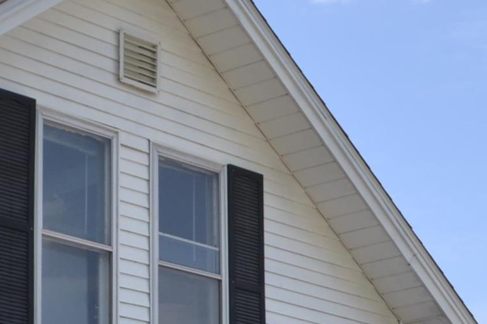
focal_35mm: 134
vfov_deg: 9.9
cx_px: 122
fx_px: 1812
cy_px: 510
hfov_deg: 15.2
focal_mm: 22
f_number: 7.1
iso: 100
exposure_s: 1/200
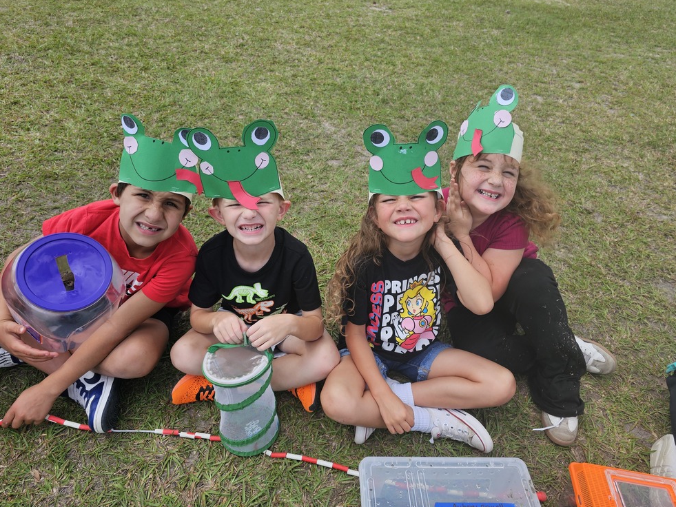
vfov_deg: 56.8
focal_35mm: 24
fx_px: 469
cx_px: 340
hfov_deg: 71.6
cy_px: 248
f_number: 1.7
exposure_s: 1/606
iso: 10
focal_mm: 6.3
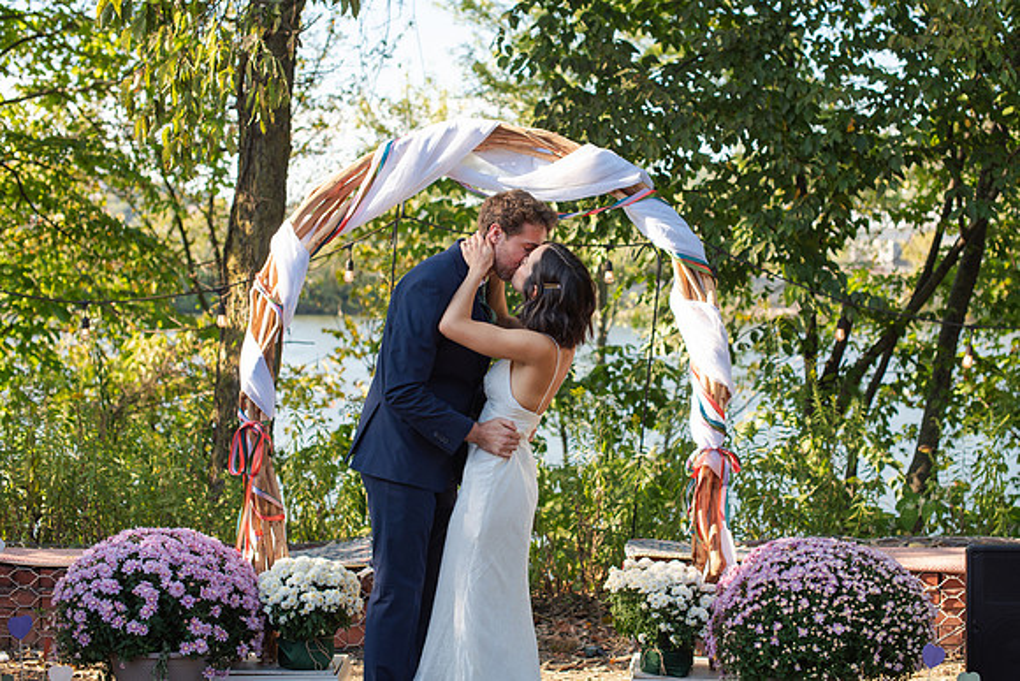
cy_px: 315
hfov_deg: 37.0
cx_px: 548
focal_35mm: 54
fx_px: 1521
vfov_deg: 25.2
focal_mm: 50
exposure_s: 1/800
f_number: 3.5
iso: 250
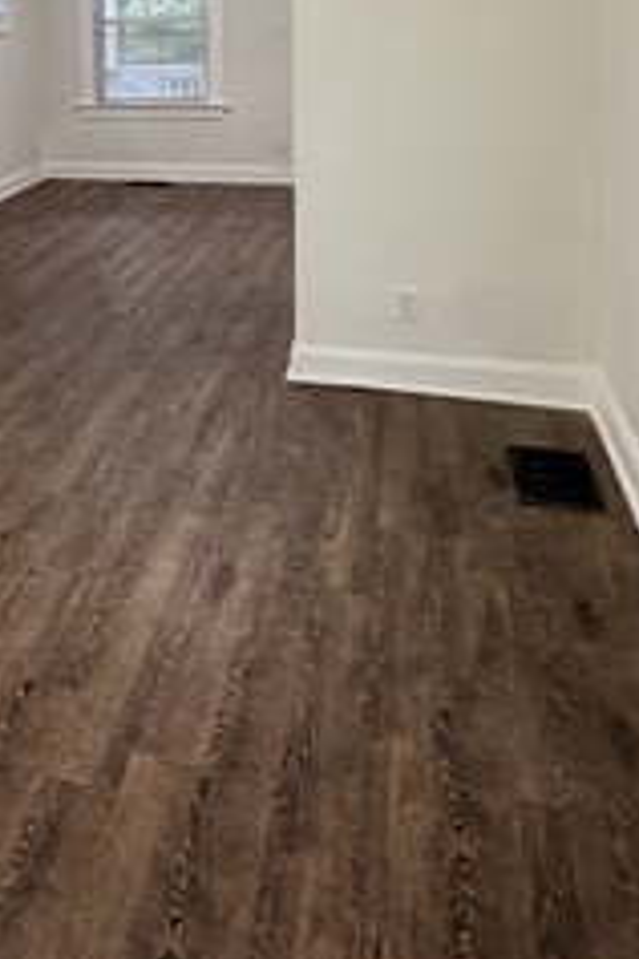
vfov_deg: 43.5
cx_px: 4
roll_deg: +2.1
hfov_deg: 30.4
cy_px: 103
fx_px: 1092
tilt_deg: -4.6
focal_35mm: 41
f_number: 2.2
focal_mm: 2.22
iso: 640
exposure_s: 1/60
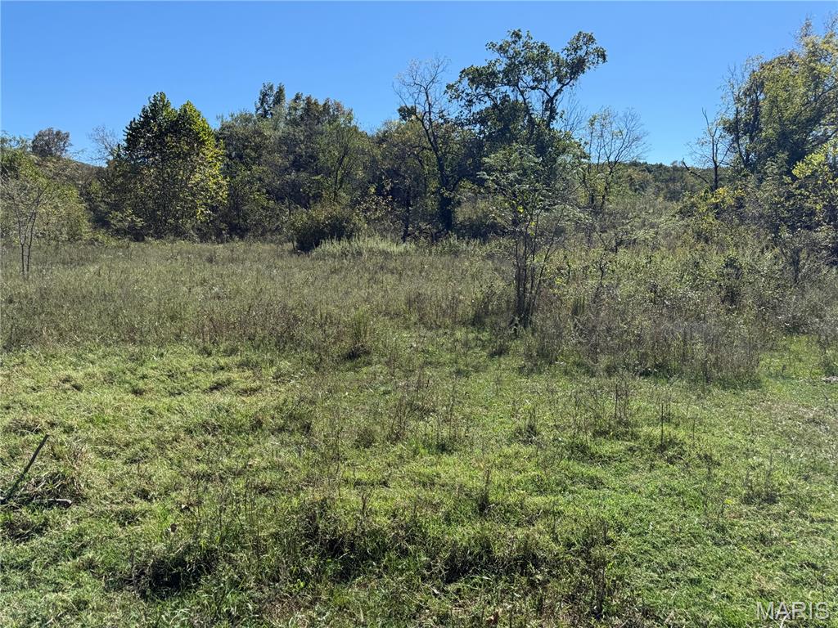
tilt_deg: -6.4
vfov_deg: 56.8
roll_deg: +2.4
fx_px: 581
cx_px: 419
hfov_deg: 71.6
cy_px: 314
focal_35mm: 24
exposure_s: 1/3021
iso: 80
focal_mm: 6.76
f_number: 1.78
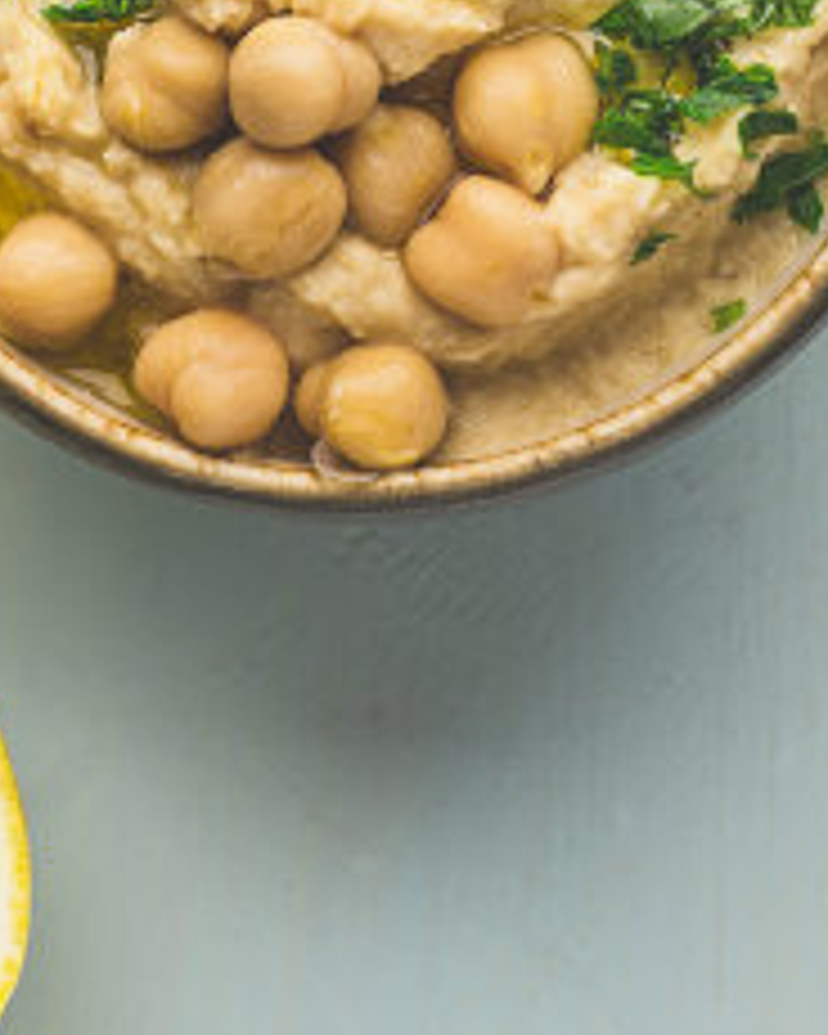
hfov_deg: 6.9
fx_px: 6892
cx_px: 398
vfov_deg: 8.5
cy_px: -270
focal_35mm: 225
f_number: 10
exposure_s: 1/100
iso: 100
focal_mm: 90
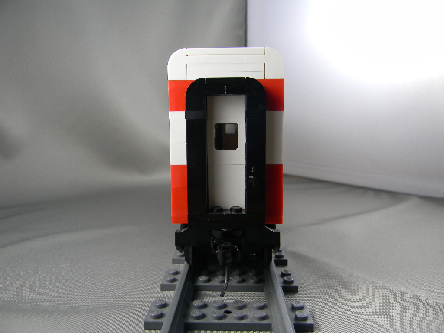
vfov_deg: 49.7
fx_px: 359
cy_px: 166
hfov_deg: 63.4
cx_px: 222
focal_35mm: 28
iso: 152
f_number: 3.5
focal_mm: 5
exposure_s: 1/30
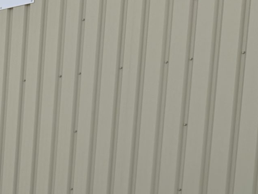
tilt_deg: -6.3
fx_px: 723
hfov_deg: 15.8
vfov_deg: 14.4
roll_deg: -0.3
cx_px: -262
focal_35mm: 97
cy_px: 271
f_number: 1.78
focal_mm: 6.76
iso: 80
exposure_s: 1/3425
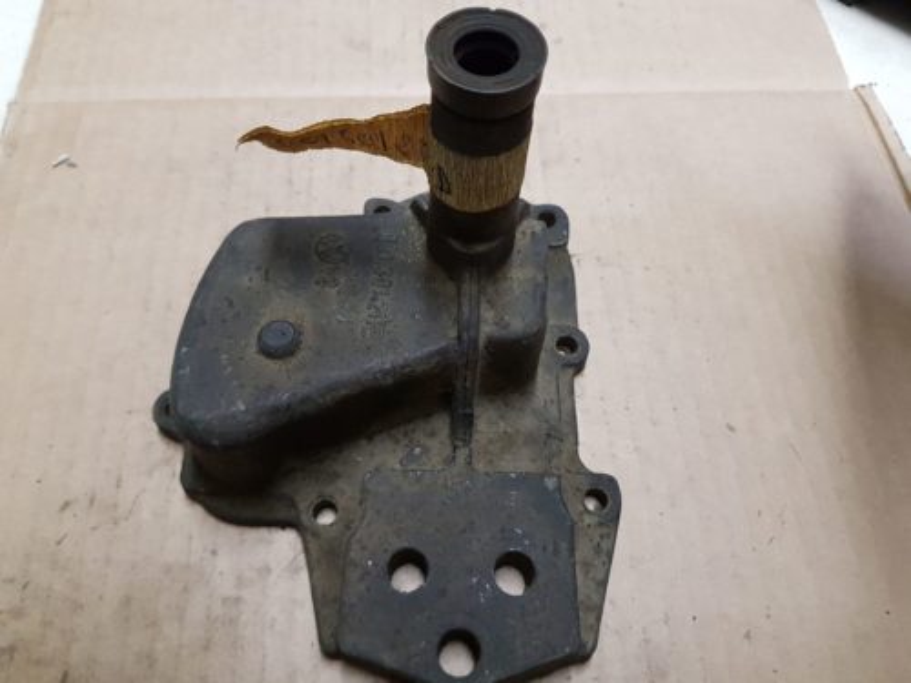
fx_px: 684
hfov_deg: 67.3
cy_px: 342
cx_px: 456
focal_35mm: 26
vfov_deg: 53.1
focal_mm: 4.2
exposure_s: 1/25
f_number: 1.7
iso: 250
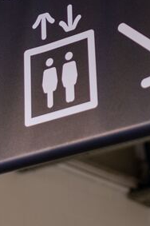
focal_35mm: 130
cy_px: 6
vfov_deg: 15.5
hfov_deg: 10.5
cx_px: 66
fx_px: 814
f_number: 1.4
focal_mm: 23
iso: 320
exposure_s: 1/250
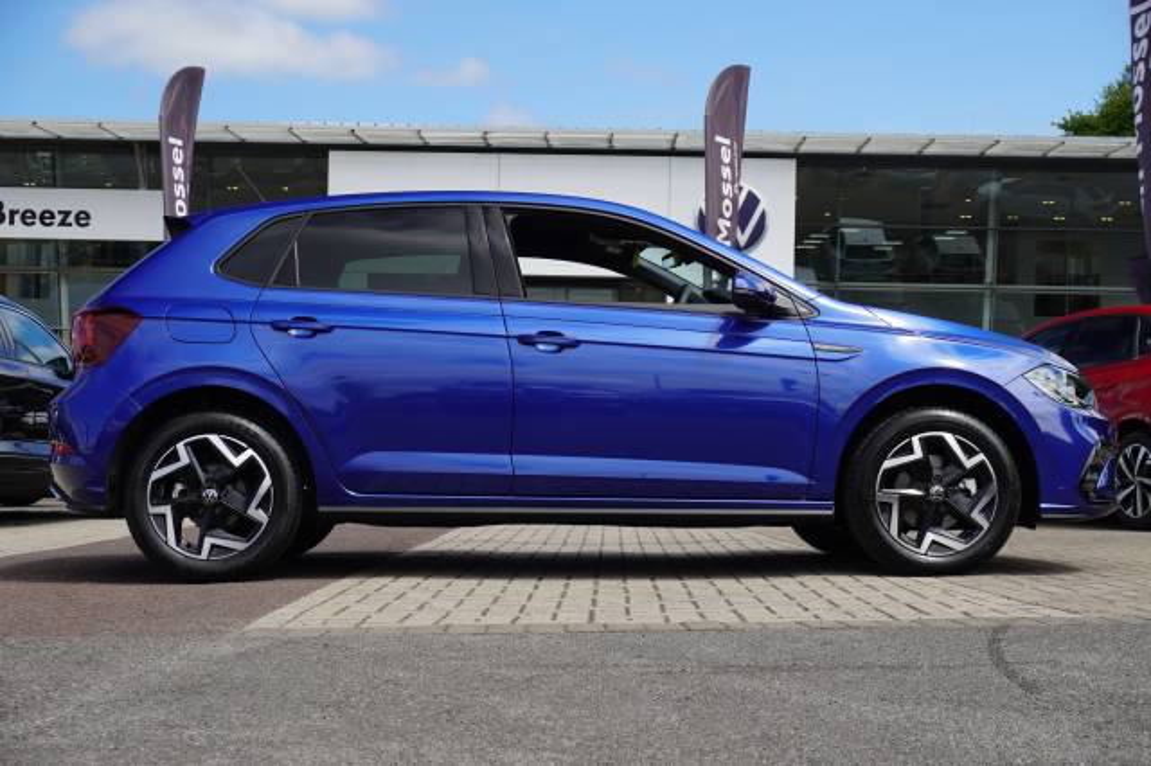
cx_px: 576
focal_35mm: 54
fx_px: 1726
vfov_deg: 25.0
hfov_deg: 36.9
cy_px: 383
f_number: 9
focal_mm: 36
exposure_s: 1/100
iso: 100
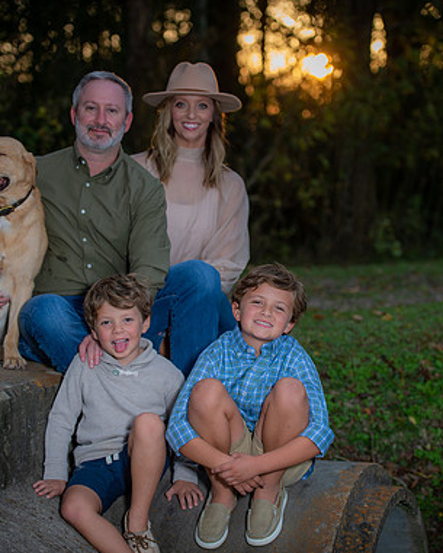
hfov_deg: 15.4
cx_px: 224
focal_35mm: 100
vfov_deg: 19.2
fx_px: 1638
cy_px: 274
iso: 100
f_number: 2.8
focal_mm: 70
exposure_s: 1/125
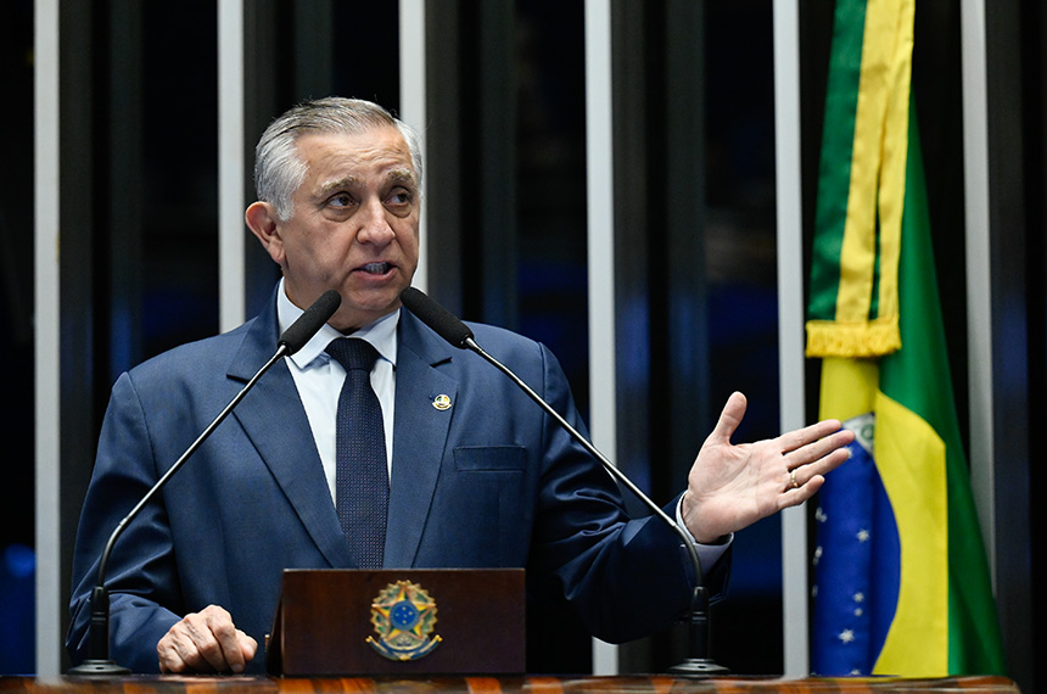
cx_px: 524
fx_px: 6096
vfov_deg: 6.5
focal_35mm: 210
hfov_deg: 9.8
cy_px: 347
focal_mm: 140
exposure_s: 1/200
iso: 3200
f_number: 2.8
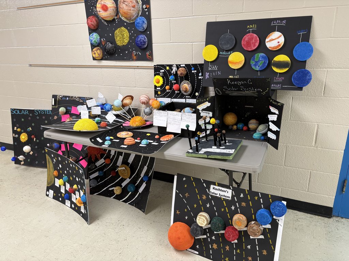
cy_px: 130
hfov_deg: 67.3
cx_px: 174
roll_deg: +3.3
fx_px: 262
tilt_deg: -18.9
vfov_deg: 53.1
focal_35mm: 26
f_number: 1.6
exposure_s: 1/60
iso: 100
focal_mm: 5.96
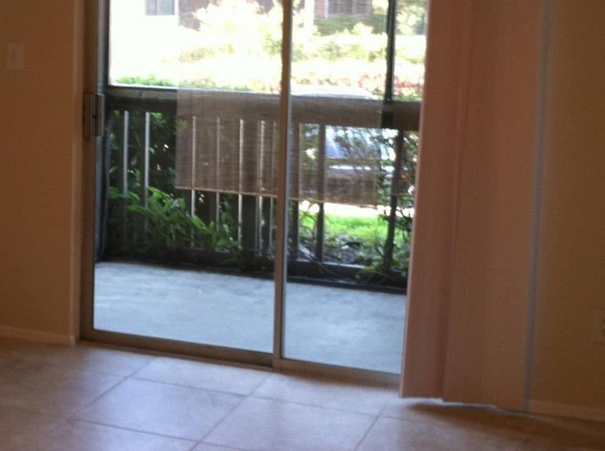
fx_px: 1204
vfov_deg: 21.0
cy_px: 100
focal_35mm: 69
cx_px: 194
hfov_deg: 28.0
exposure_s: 1/15
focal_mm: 3.85
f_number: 2.8
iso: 100
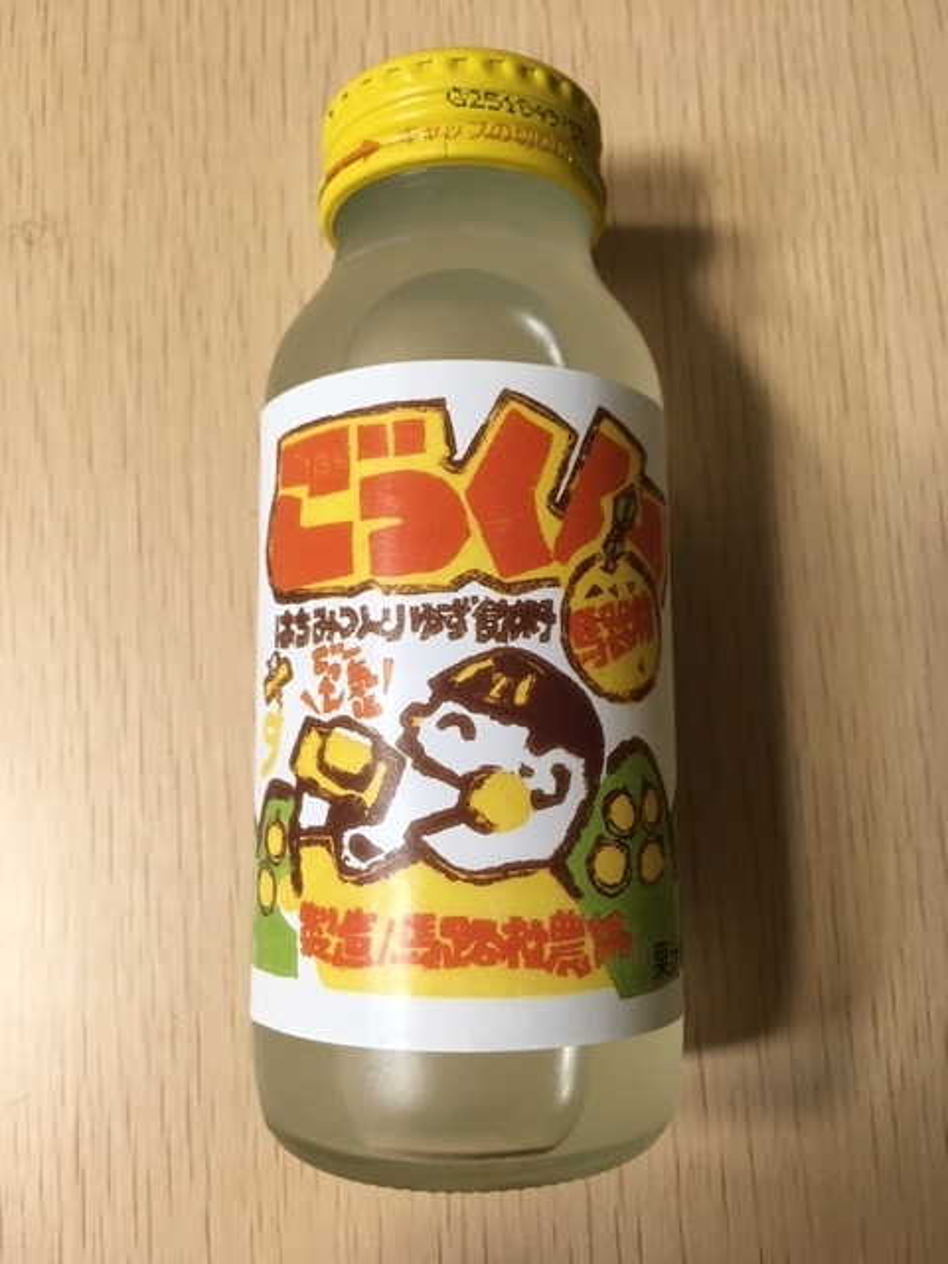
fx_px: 1059
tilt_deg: -83.1
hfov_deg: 48.2
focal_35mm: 29
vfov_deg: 61.7
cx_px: 474
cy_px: 632
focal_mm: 4.15
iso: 100
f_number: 2.2
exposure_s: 1/30
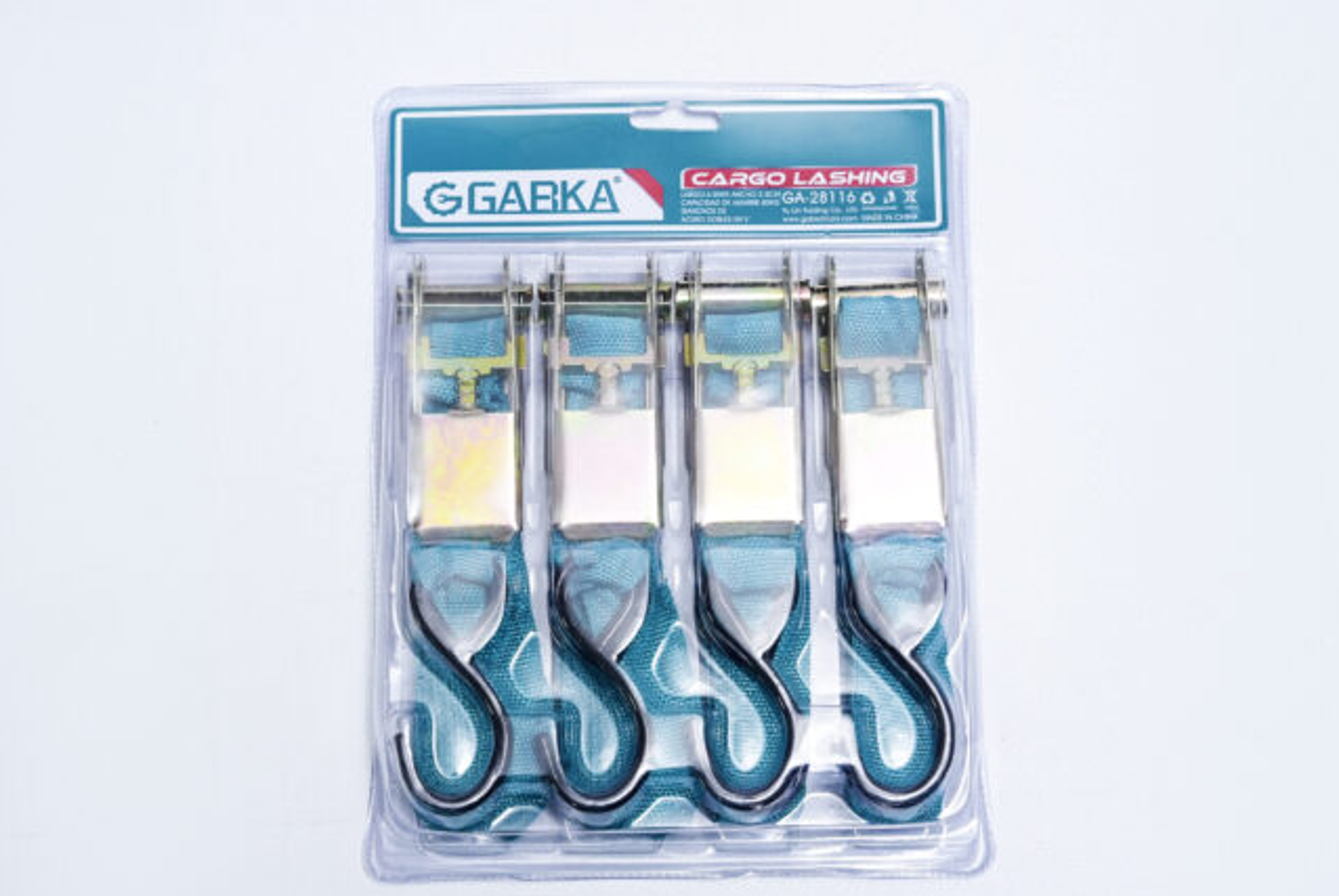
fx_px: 2532
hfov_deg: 29.6
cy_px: 474
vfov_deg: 20.1
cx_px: 678
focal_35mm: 68
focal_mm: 62
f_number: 10
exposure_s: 1/160
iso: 3200
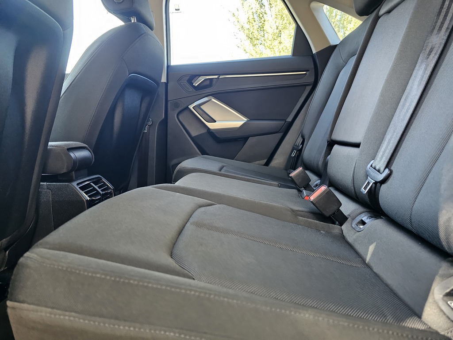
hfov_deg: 73.9
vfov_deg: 58.9
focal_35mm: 23
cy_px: 170
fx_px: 301
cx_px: 226
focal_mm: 6.3
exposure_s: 1/120
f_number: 1.7
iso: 1000
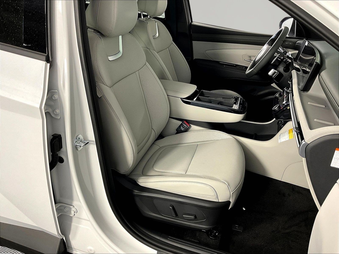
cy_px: 127
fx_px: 284
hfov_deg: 61.7
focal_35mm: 29
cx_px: 170
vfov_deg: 48.2
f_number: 1.8
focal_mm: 3
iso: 32
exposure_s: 1/120
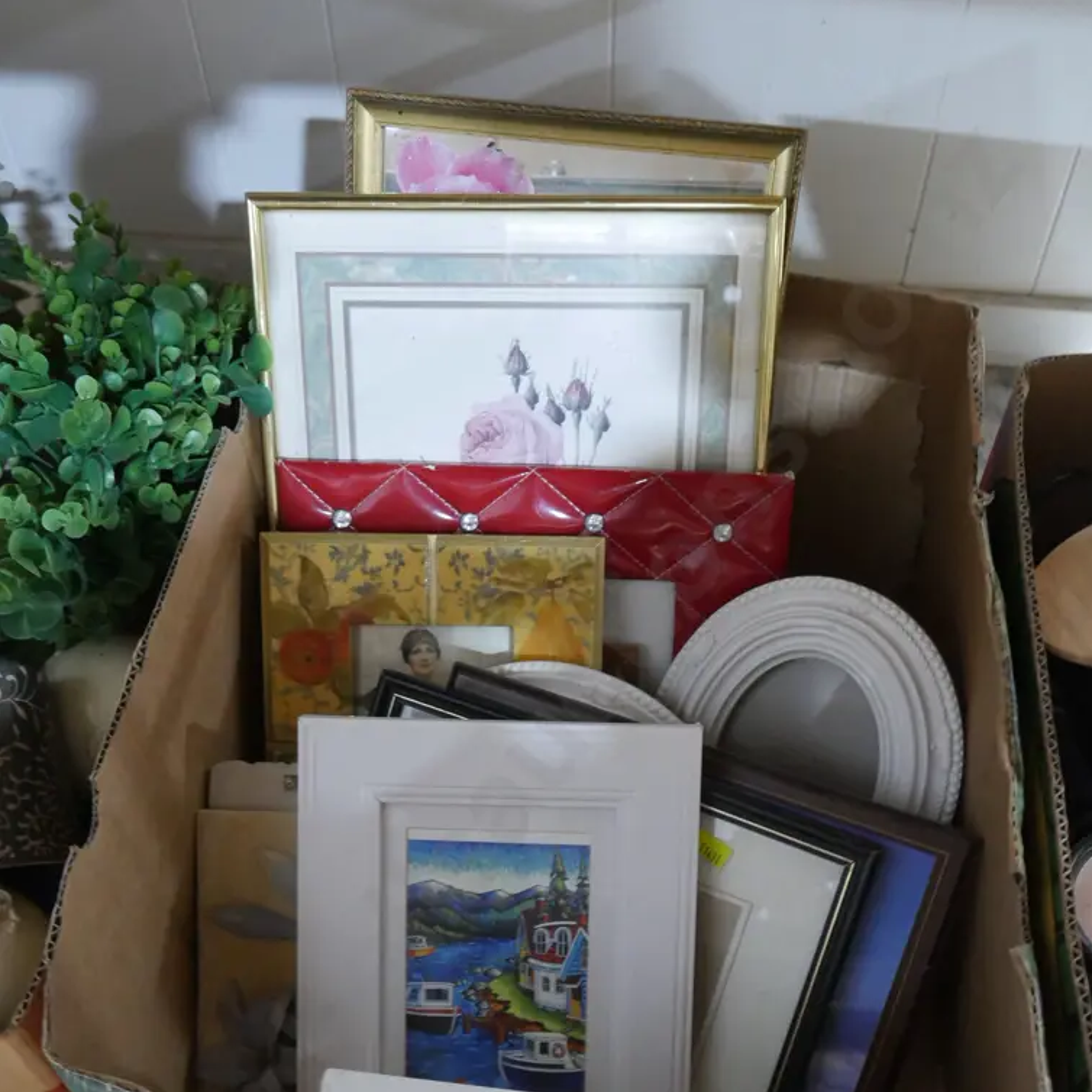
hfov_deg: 46.0
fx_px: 1285
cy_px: 739
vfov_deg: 45.3
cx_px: 555
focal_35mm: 36
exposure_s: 1/15
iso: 3200
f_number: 5.6
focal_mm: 15
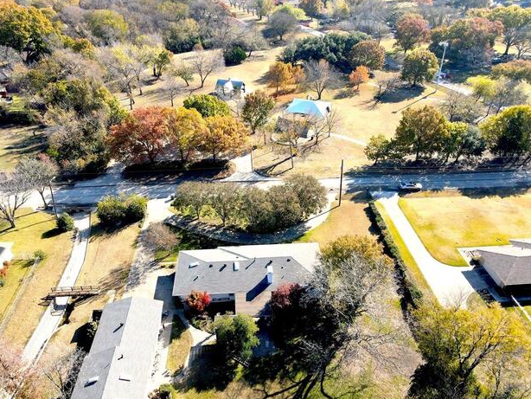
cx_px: 259
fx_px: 384
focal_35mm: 25
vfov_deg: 54.9
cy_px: 202
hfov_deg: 69.4
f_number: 2.8
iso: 100
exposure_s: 1/240
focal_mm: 4.5
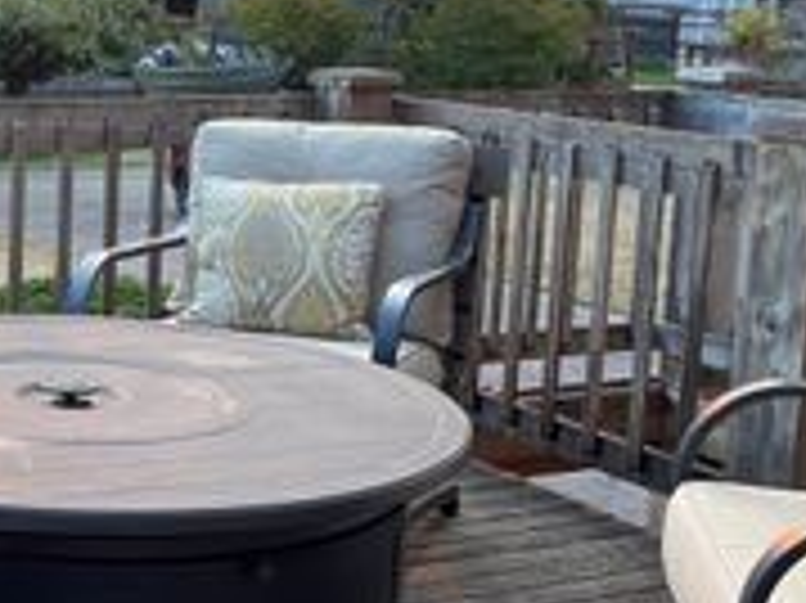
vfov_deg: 20.9
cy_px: 205
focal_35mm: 70
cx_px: -68
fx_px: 1629
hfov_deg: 25.8
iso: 32
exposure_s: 1/278
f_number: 1.6
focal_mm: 5.1
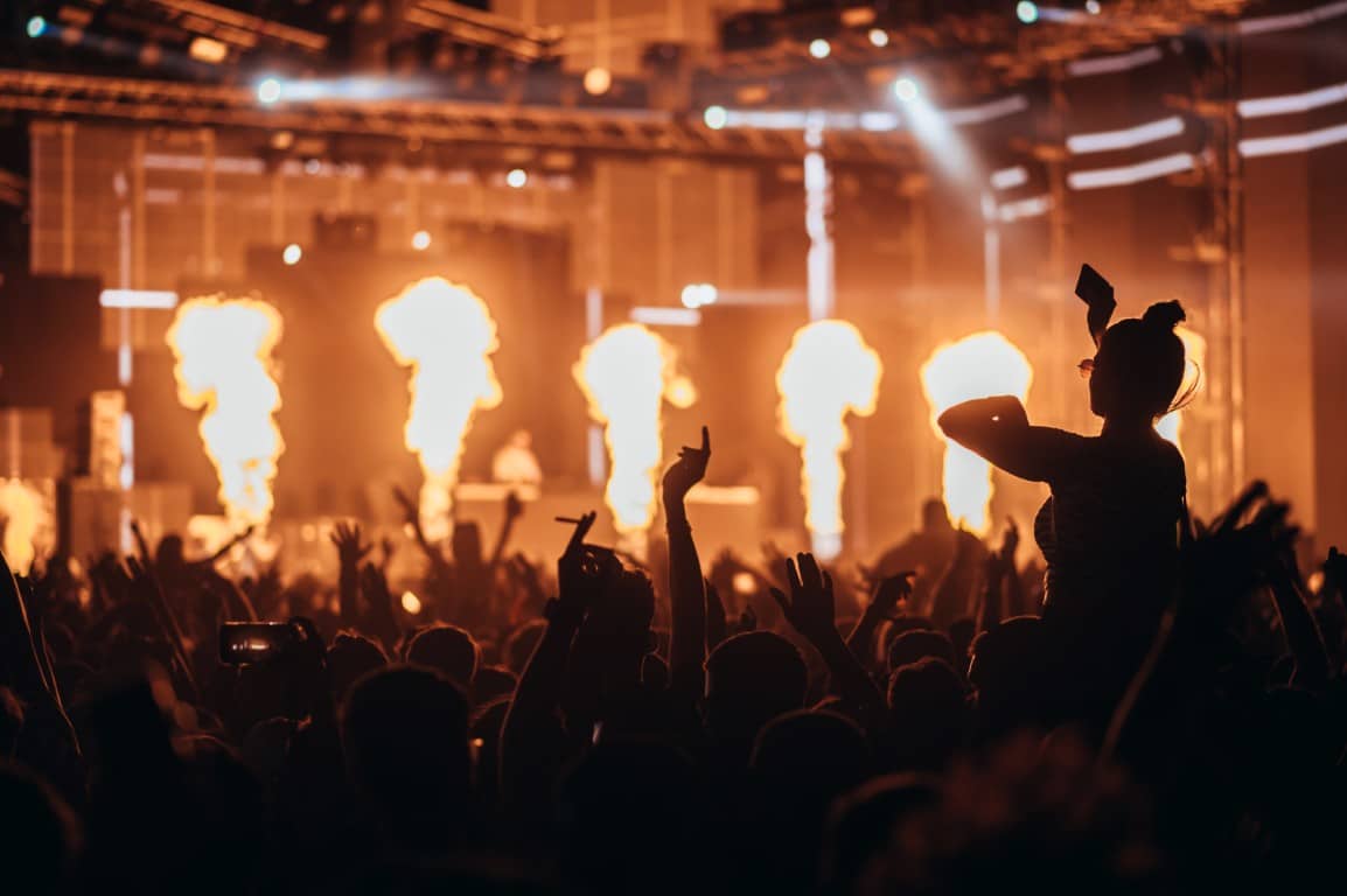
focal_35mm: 85
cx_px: 674
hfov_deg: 23.9
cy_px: 448
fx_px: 3178
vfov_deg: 16.1
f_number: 2
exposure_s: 1/320
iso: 250
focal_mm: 85
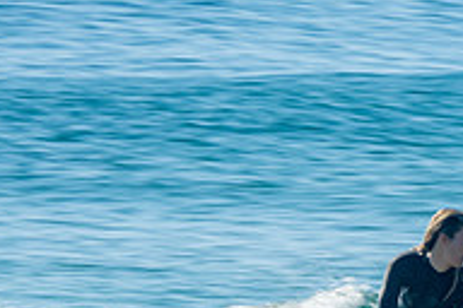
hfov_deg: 1.2
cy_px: 398
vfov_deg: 0.8
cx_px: 398
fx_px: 22145
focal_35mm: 1722
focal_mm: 380
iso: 100
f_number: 20
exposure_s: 1/50
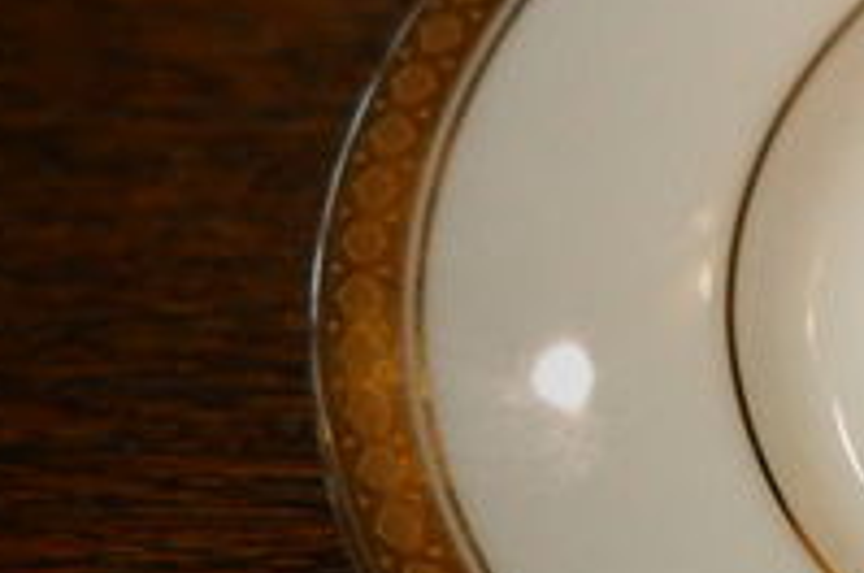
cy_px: 219
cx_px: 1530
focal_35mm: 164
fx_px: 3930
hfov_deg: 11.7
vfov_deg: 8.3
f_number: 2.8
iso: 6400
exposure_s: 1/50
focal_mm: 26
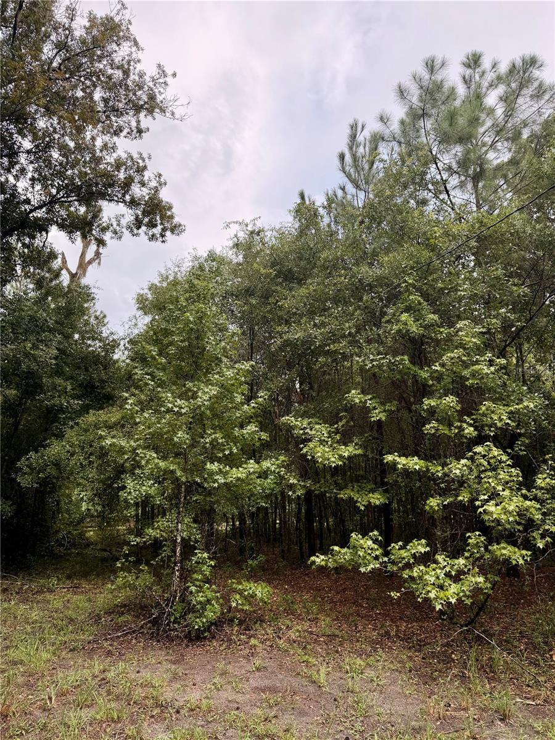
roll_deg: -0.8
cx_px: 278
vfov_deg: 71.6
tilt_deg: +12.7
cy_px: 370
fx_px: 513
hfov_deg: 56.8
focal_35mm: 24
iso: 100
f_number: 1.78
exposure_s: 1/943
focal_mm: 6.76
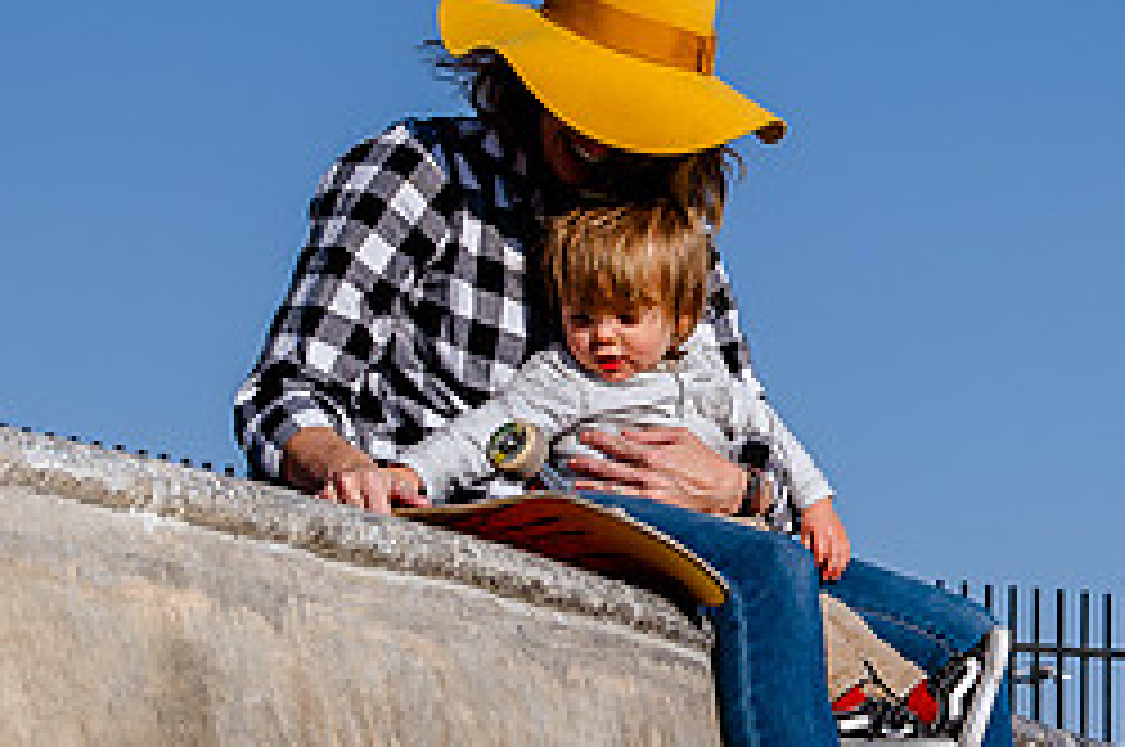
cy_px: 382
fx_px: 5867
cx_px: 1105
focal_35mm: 188
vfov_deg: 7.3
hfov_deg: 10.9
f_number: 10
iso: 200
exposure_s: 1/640
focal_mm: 58
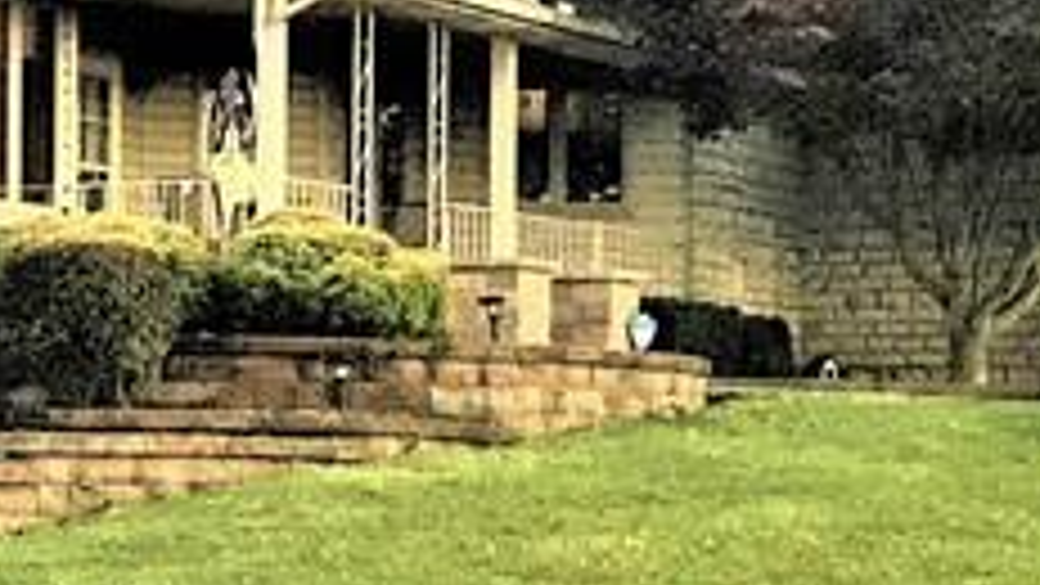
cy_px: 356
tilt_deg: +2.6
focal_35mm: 135
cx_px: -405
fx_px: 3723
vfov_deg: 9.0
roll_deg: +0.0
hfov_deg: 15.0
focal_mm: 3.99
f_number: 1.8
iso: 32
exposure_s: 1/40
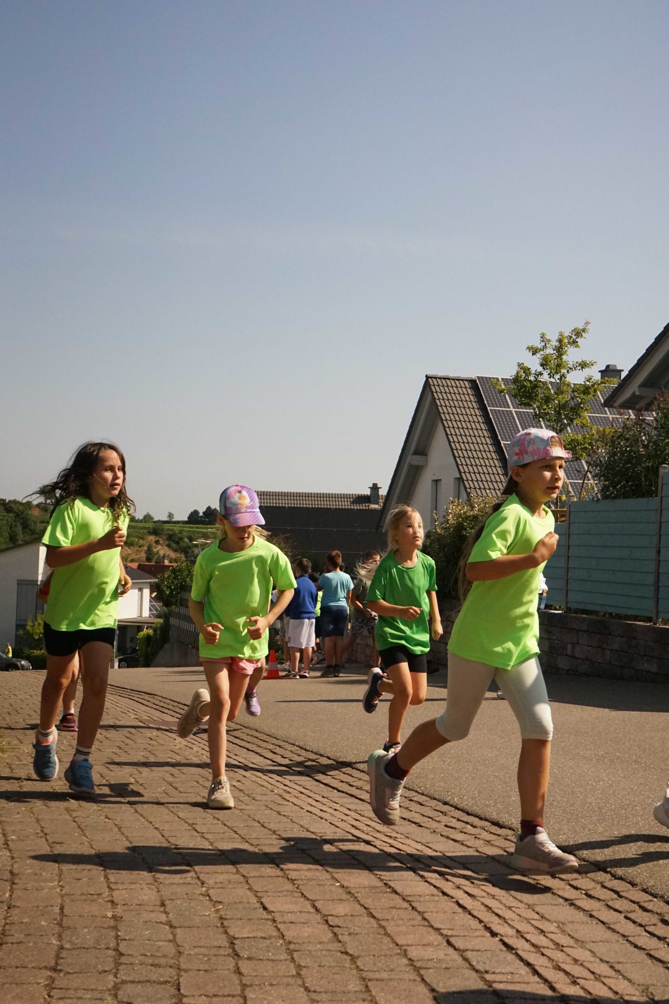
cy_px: 484
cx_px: 345
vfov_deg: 41.1
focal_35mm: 48
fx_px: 1338
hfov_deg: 28.1
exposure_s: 1/4000
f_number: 11
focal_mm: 43
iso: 2500
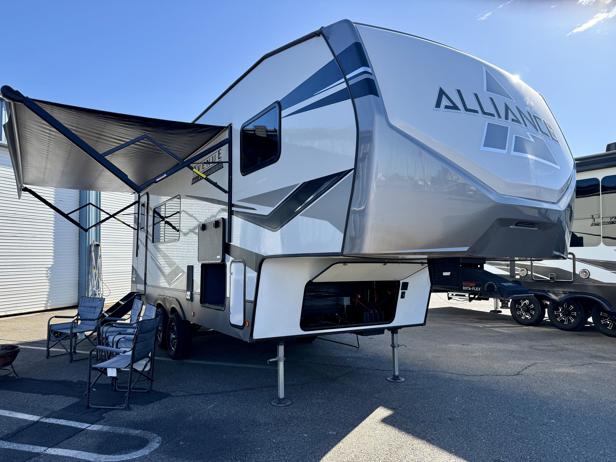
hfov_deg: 71.6
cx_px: 308
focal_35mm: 24
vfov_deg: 56.8
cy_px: 231
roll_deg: +0.9
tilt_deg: +3.8
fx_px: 427
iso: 100
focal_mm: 6.76
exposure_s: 1/2370
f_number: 1.78
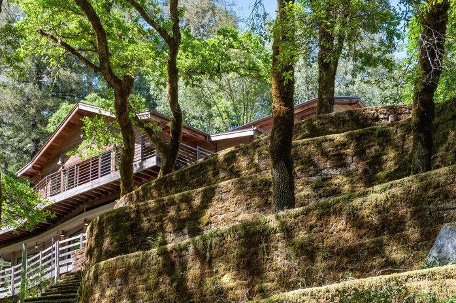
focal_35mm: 56
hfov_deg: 35.4
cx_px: 155
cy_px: 208
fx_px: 707
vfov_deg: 24.1
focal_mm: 32.5
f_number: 9
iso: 400
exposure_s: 1/160
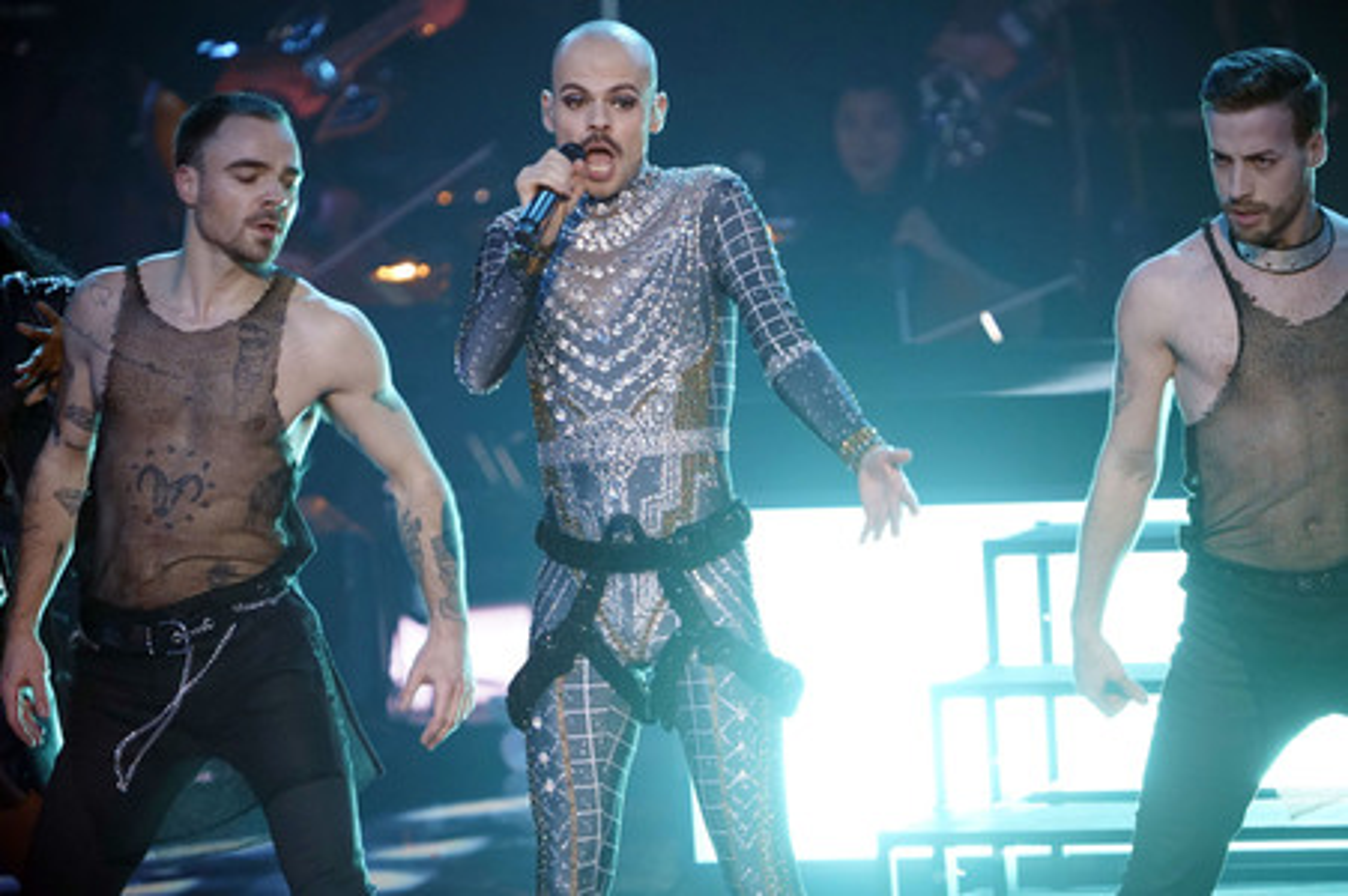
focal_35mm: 419
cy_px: 448
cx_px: 674
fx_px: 15677
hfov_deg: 4.9
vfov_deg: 3.3
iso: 5000
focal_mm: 419
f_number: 6.3
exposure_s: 1/160
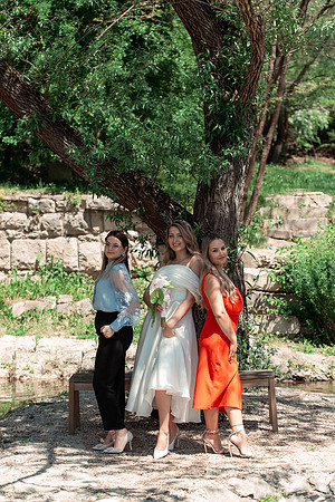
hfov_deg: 15.2
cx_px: 168
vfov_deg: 22.6
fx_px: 1256
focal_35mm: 90
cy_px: 251
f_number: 4.5
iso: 200
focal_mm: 90
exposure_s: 1/400
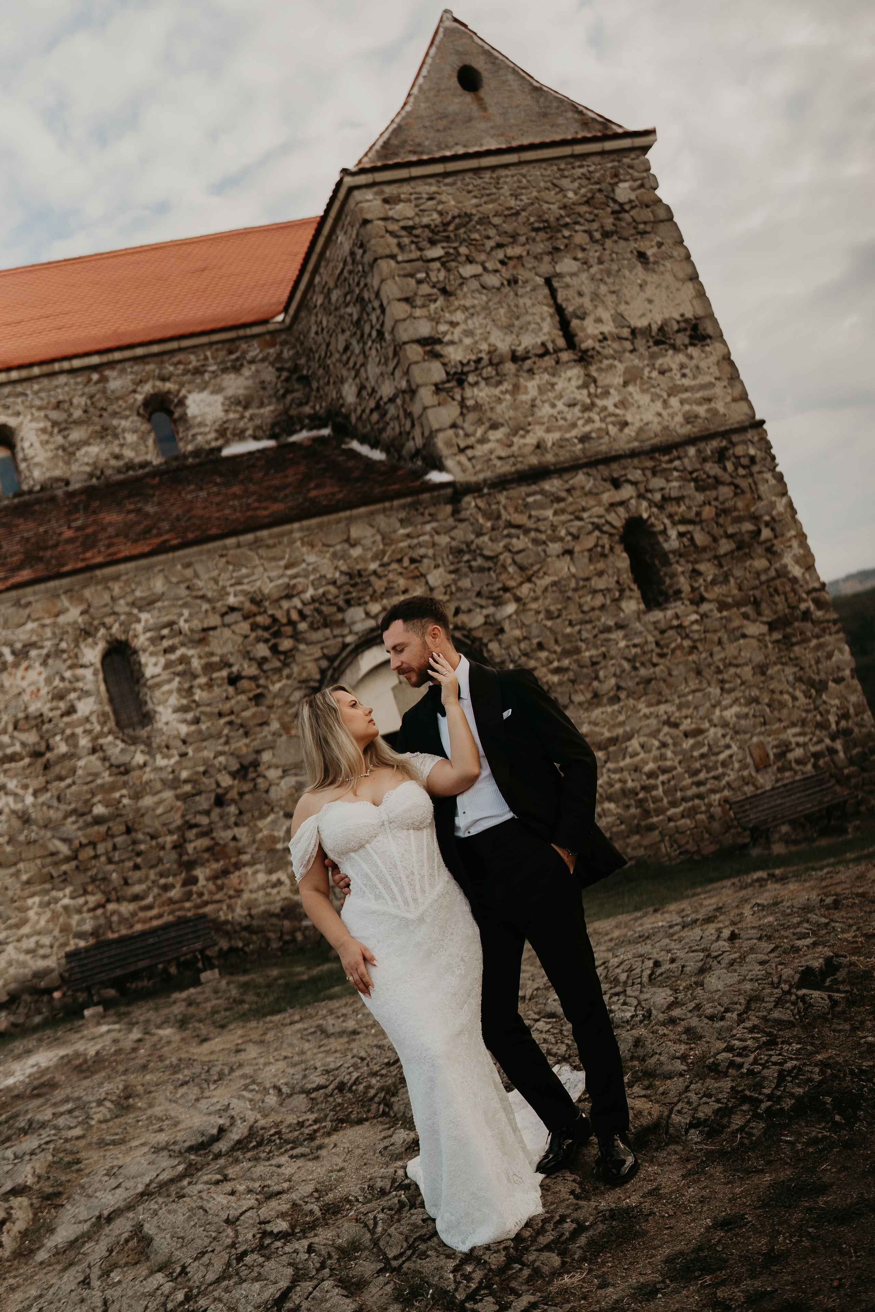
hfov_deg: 37.9
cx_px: 438
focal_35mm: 35
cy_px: 656
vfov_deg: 54.4
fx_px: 1276
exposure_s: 1/8000
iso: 640
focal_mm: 35
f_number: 1.8
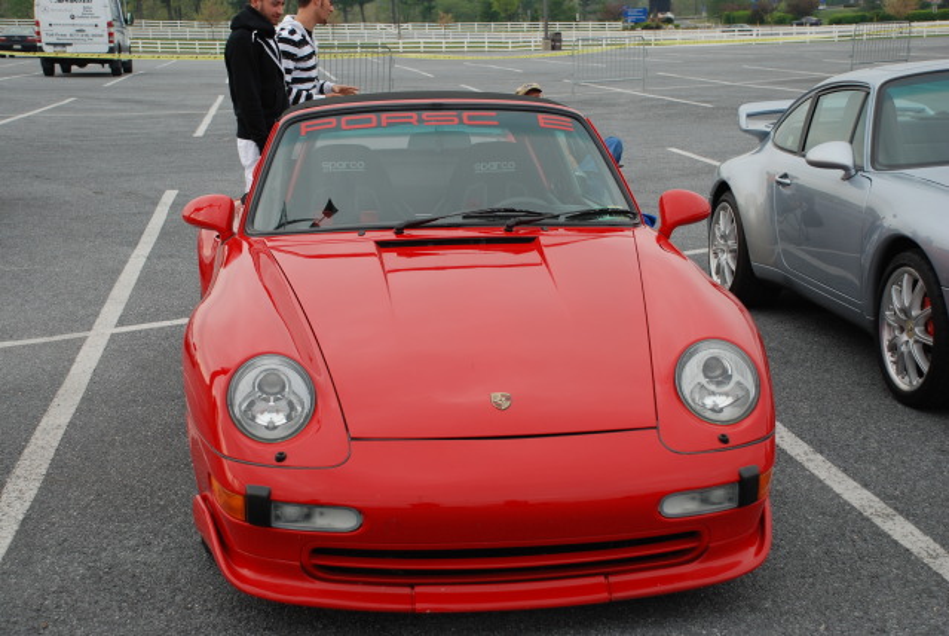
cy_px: 318
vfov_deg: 23.9
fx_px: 1505
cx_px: 474
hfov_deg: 35.0
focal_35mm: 57
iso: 100
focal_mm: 38
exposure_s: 1/125
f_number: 5.6
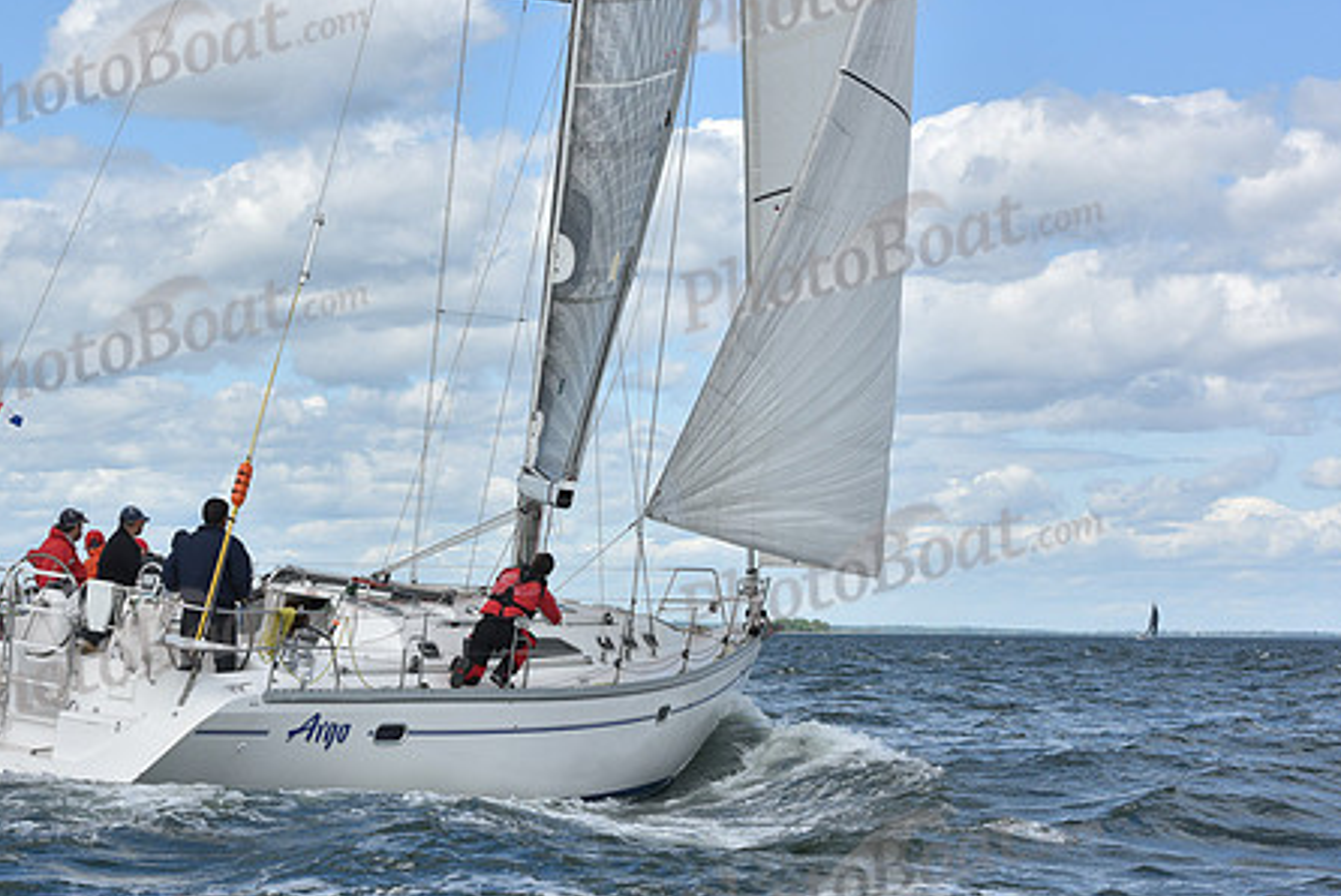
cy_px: 453
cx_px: 526
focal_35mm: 91
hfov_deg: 22.3
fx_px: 3392
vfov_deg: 15.0
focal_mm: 70
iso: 320
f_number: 9
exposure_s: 1/1000
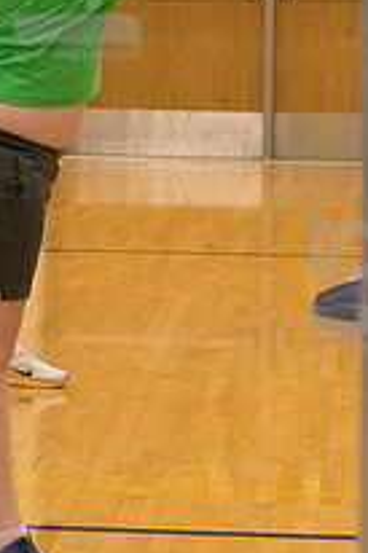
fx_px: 3118
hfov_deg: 6.7
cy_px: -13
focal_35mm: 203
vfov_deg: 10.1
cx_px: 77
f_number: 5.6
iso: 10000
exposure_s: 1/400
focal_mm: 62
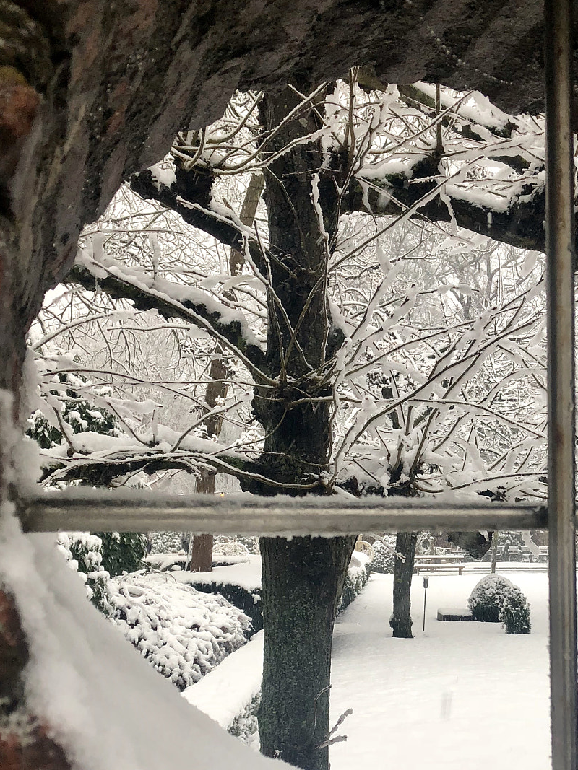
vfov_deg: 43.6
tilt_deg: -0.5
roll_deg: +0.5
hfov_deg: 33.8
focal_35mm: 42
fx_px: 935
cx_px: 413
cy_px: 562
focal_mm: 3.99
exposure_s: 1/100
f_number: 1.8
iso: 64
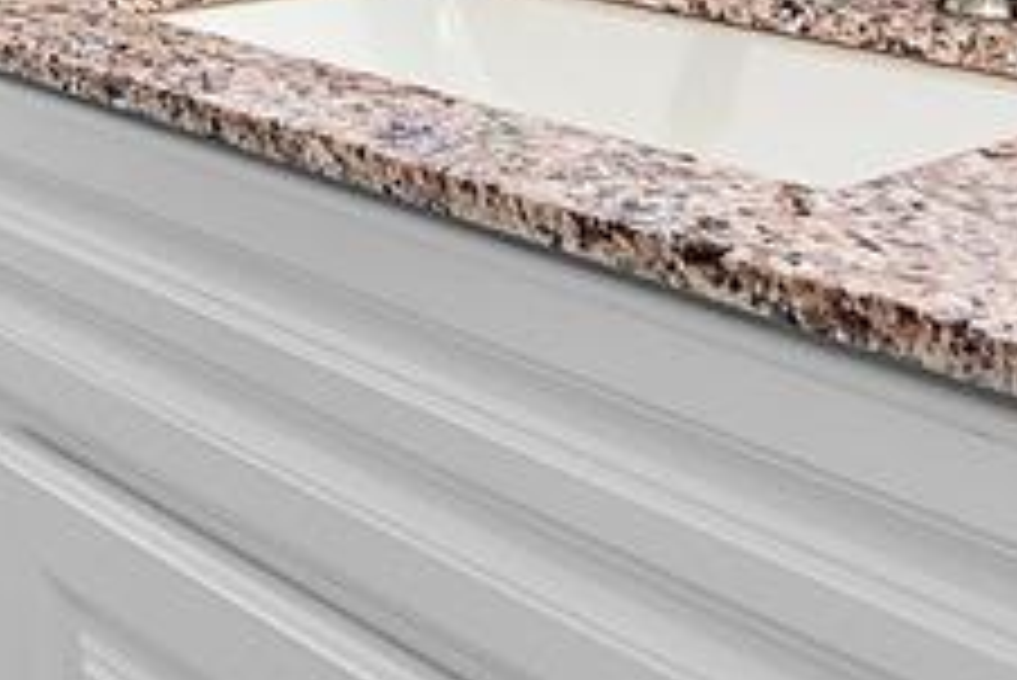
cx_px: -86
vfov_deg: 17.7
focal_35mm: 68
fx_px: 1922
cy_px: -372
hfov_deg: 27.3
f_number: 7.1
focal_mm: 10
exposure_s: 1/30
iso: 800
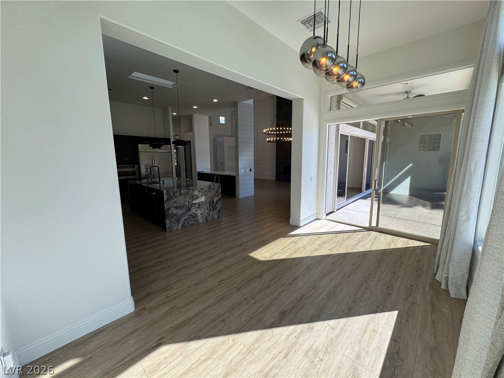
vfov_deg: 85.7
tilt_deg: -9.3
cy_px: 189
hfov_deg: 102.1
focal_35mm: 14
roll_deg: +0.0
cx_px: 252
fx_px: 204
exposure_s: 1/245
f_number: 2.2
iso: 40
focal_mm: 2.22
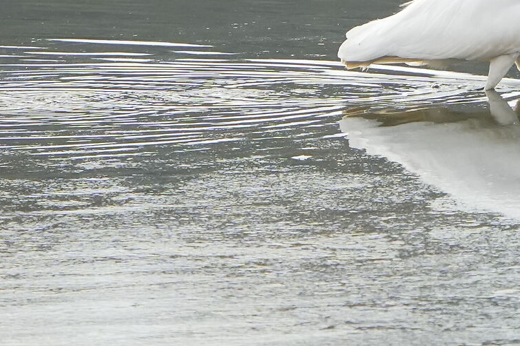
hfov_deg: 0.7
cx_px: 629
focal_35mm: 2874
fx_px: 41502
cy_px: -168
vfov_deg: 0.5
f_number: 6.3
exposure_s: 1/1000
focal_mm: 600
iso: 2000
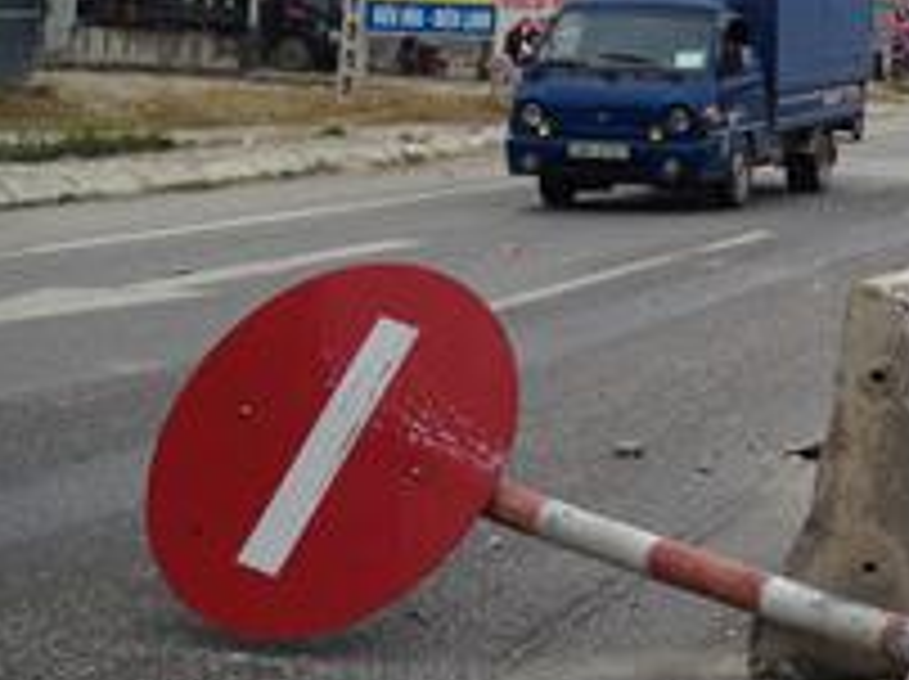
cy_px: -110
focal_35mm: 104
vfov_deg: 13.8
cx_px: 1192
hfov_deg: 17.7
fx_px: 2728
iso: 50
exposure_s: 1/292
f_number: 2.4
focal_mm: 4.28
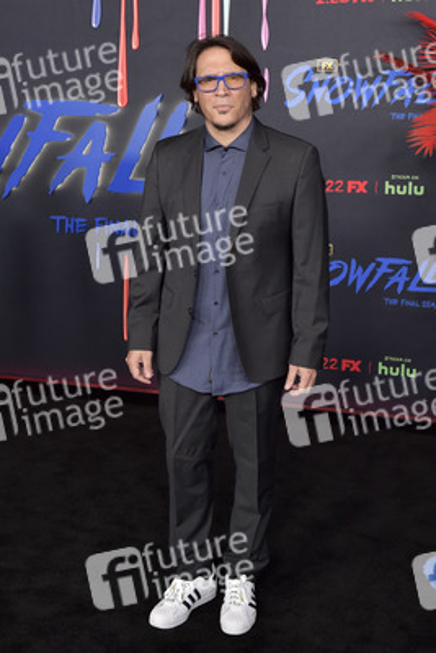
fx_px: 871
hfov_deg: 28.1
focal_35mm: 48
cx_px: 218
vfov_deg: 41.1
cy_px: 326
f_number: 6.3
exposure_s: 1/250
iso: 2000
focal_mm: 48
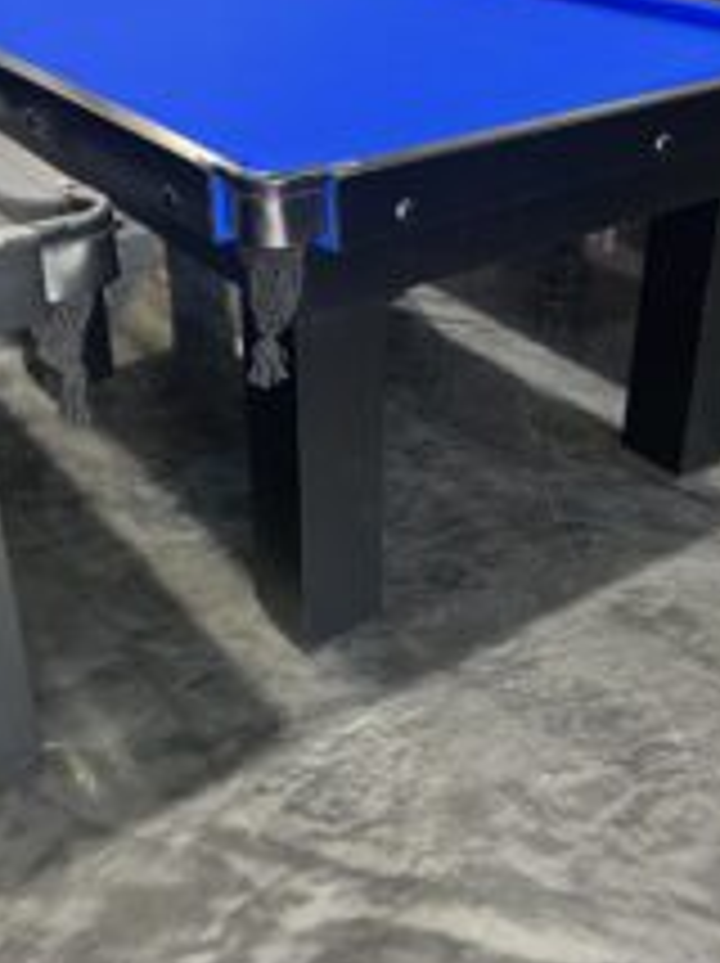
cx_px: 358
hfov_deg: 34.3
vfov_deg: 44.5
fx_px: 1167
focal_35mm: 42
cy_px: 362
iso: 100
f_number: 1.5
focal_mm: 5.7
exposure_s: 1/50
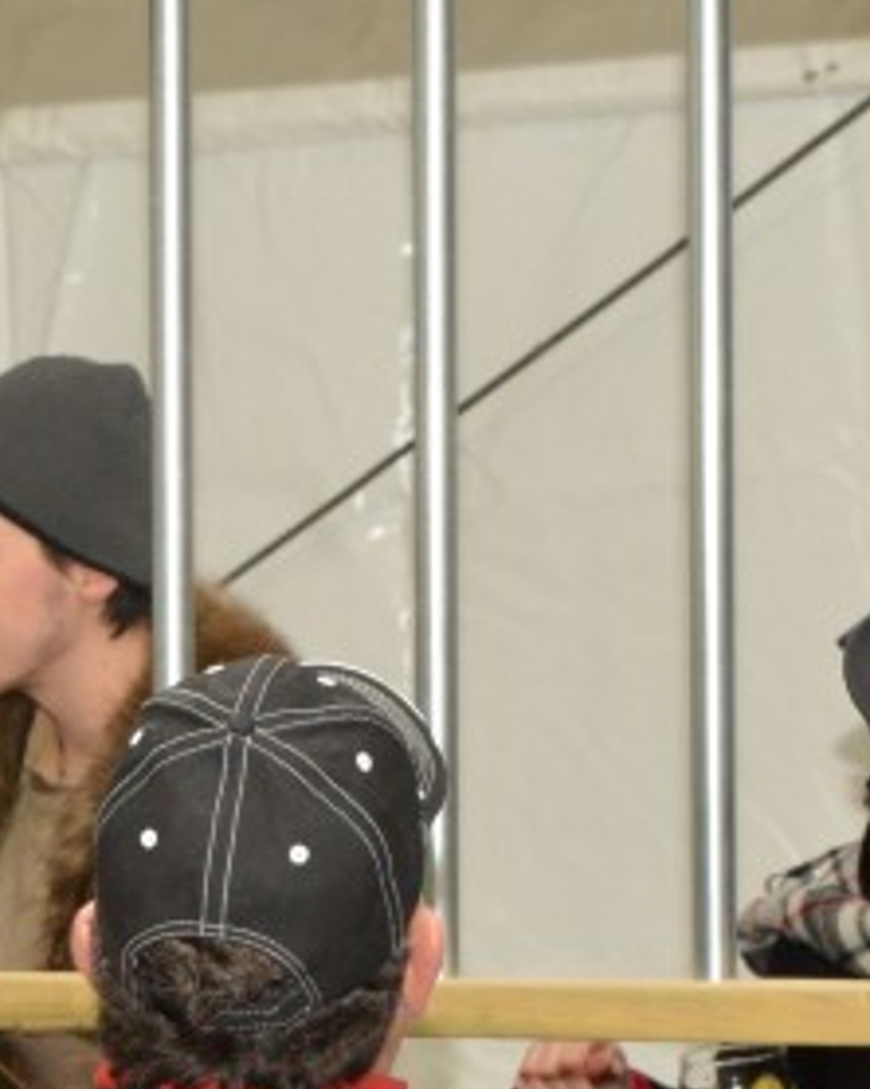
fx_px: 7765
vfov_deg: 8.0
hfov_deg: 6.4
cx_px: -20
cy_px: 1089
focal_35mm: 241
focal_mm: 44
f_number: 8
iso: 2500
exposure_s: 1/200
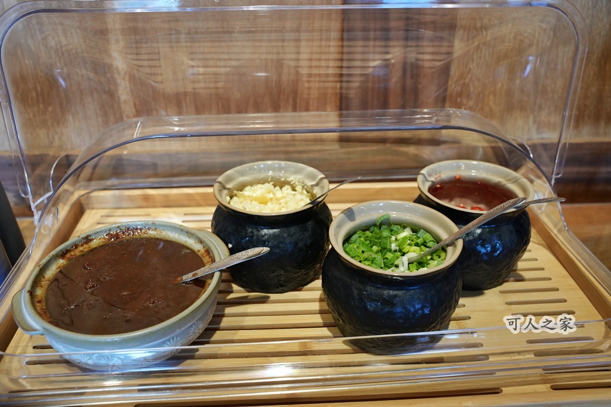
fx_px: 552
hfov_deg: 58.0
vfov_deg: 40.5
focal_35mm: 32
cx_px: 306
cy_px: 204
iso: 2000
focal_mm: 32.5
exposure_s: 1/160
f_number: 5.6
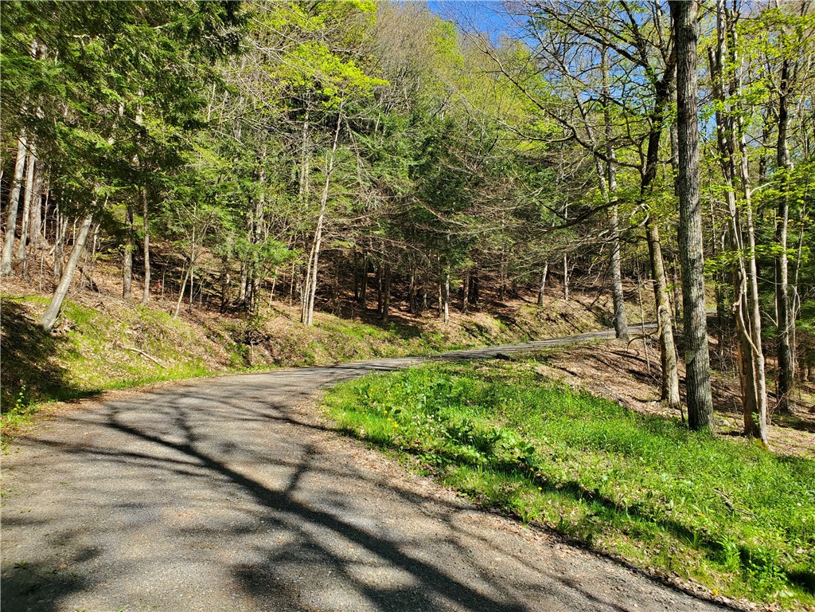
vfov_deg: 53.1
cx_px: 408
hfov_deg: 67.3
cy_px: 306
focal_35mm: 26
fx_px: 612
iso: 50
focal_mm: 4.3
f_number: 2.4
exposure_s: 1/460
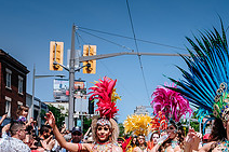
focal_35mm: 74
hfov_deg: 26.5
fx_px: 470
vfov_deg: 17.9
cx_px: 205
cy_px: 159
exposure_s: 1/1600
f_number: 4
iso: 200
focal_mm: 18.2
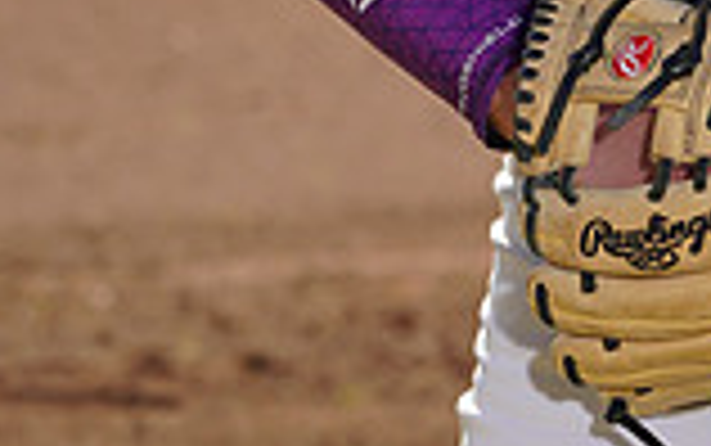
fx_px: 14369
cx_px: 821
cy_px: -401
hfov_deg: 2.8
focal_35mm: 741
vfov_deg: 1.8
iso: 100
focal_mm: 198
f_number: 9
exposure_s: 1/200
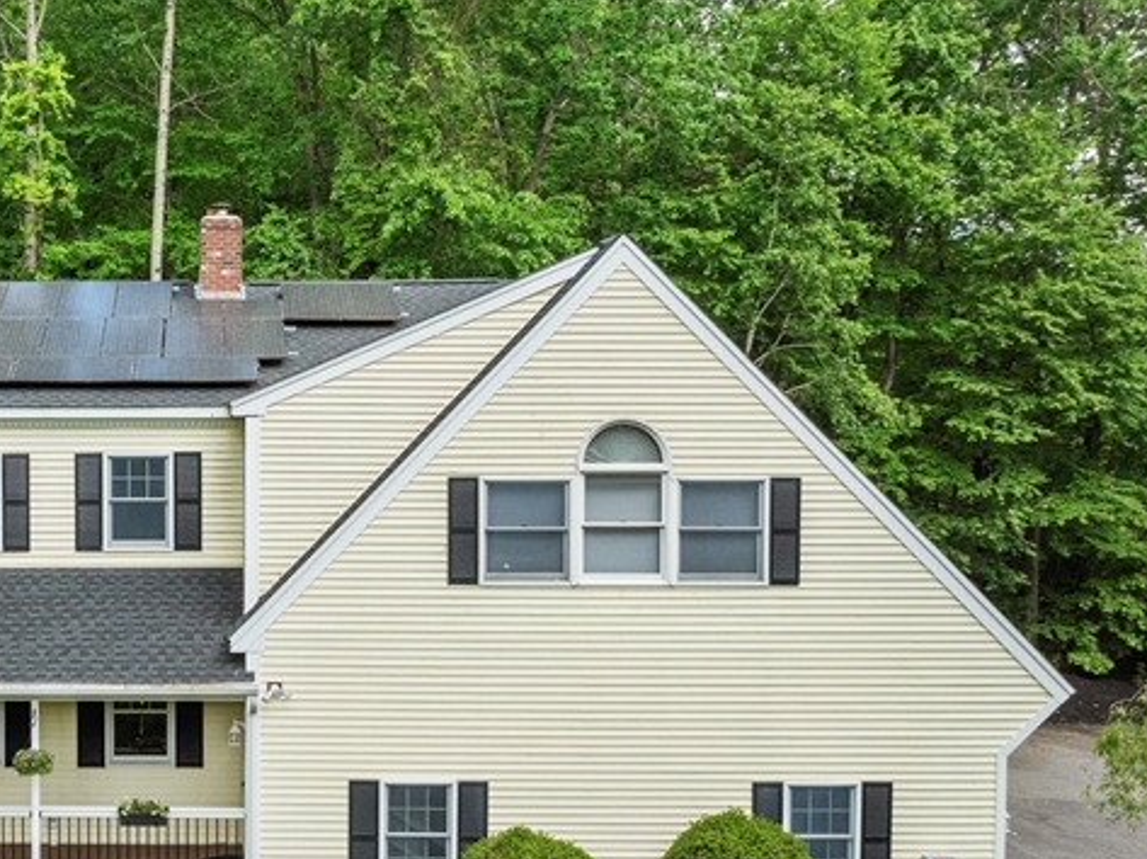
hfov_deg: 34.9
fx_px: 1722
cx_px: 131
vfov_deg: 28.0
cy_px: 455
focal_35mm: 52
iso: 390
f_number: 2.8
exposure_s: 1/1600
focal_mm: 12.29
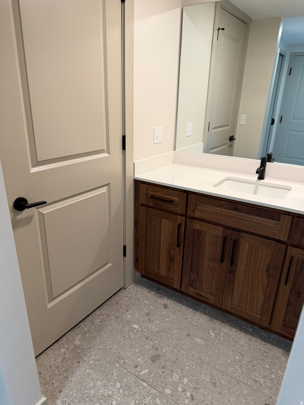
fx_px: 281
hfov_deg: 56.8
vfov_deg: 71.6
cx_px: 152
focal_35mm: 24
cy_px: 202
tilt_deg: -20.8
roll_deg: -0.1
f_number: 1.78
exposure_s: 1/120
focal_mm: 6.76
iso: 200
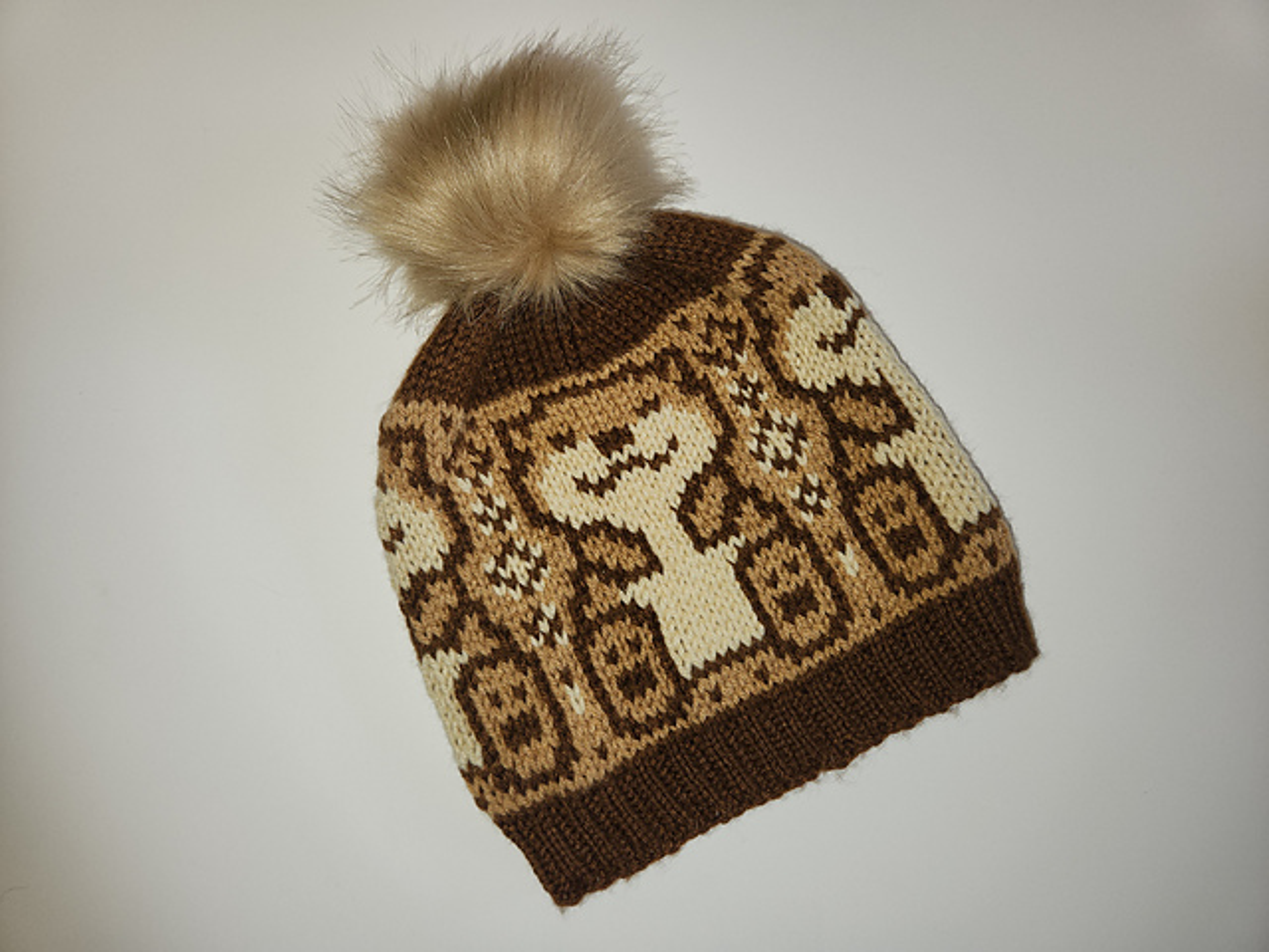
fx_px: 843
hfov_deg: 73.9
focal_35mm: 23
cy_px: 476
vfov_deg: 58.9
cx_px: 634
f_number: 1.8
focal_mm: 5.4
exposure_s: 1/60
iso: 20
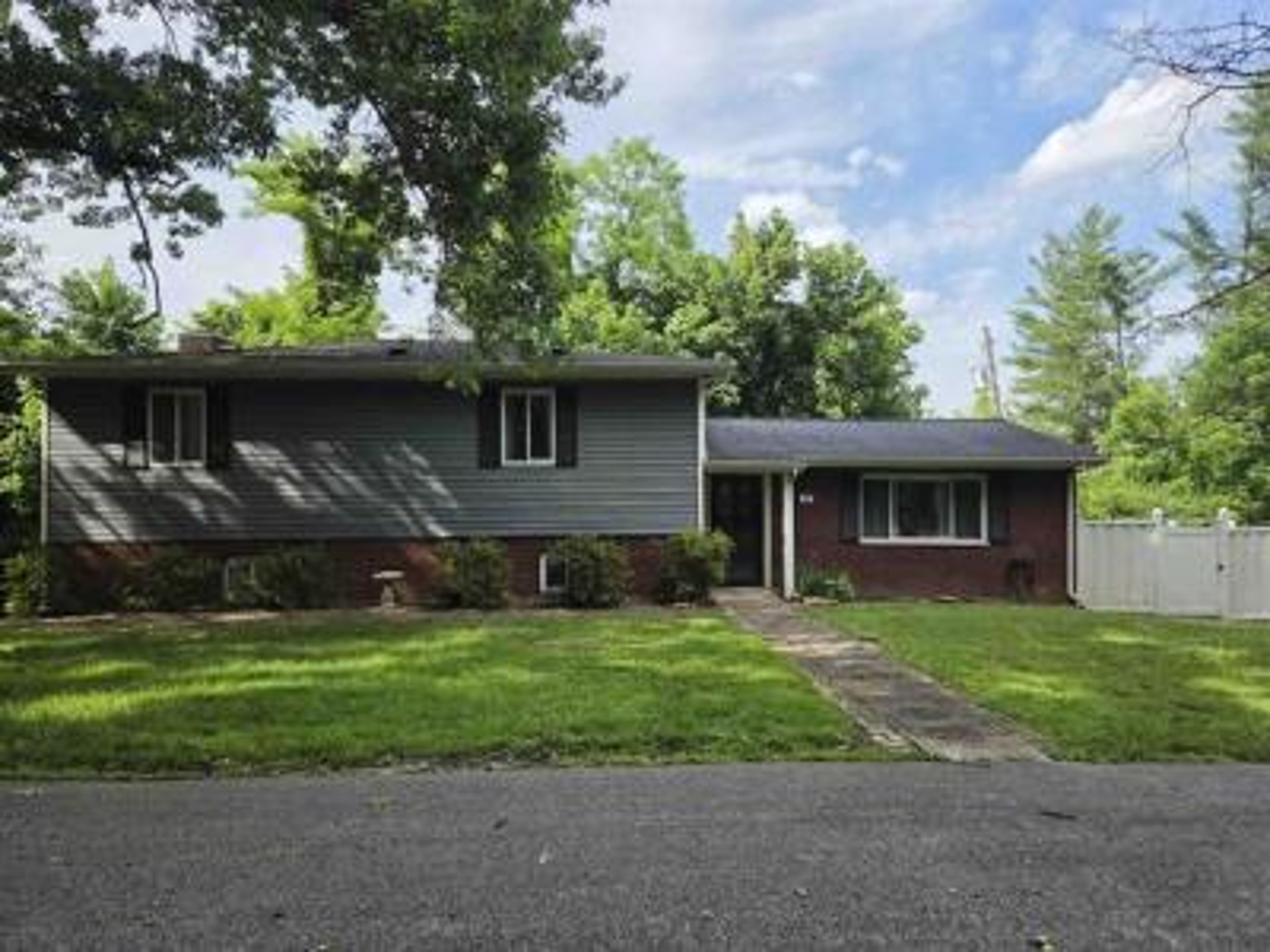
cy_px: 476
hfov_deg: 73.9
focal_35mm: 23
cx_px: 635
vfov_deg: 58.9
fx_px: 844
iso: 80
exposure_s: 1/2391
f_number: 1.8
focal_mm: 5.4
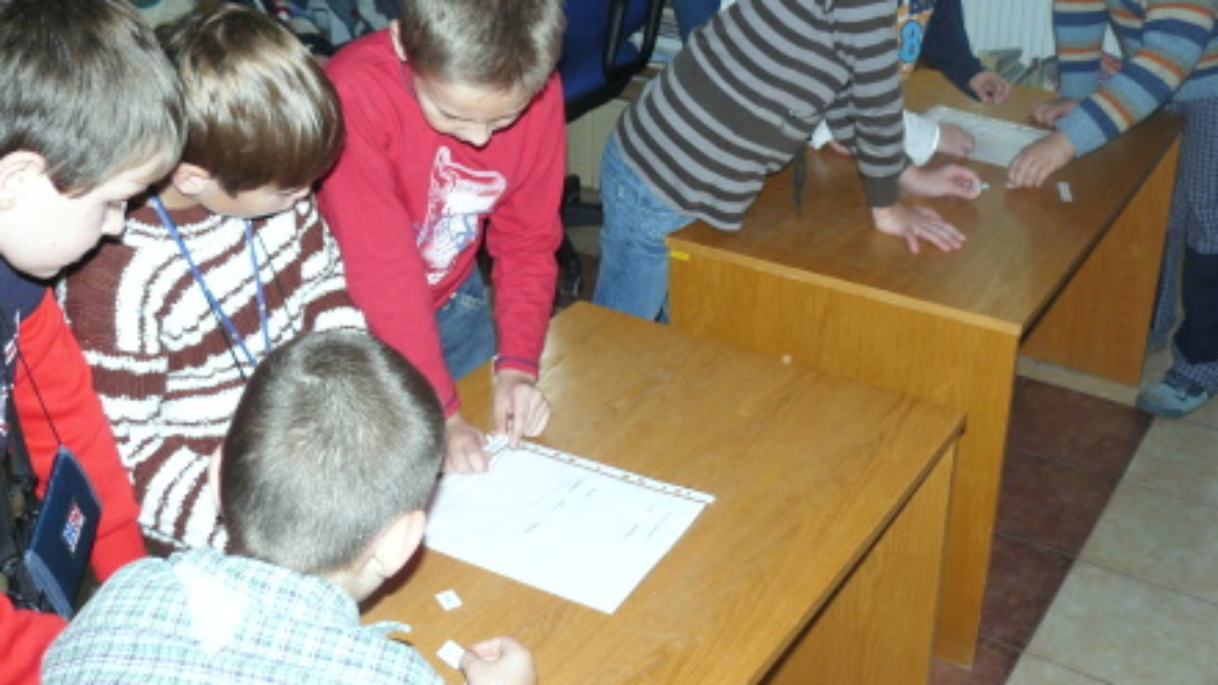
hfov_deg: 50.5
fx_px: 1292
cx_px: 619
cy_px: 249
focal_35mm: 40
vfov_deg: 29.6
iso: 100
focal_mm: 6
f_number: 2.8
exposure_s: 1/50
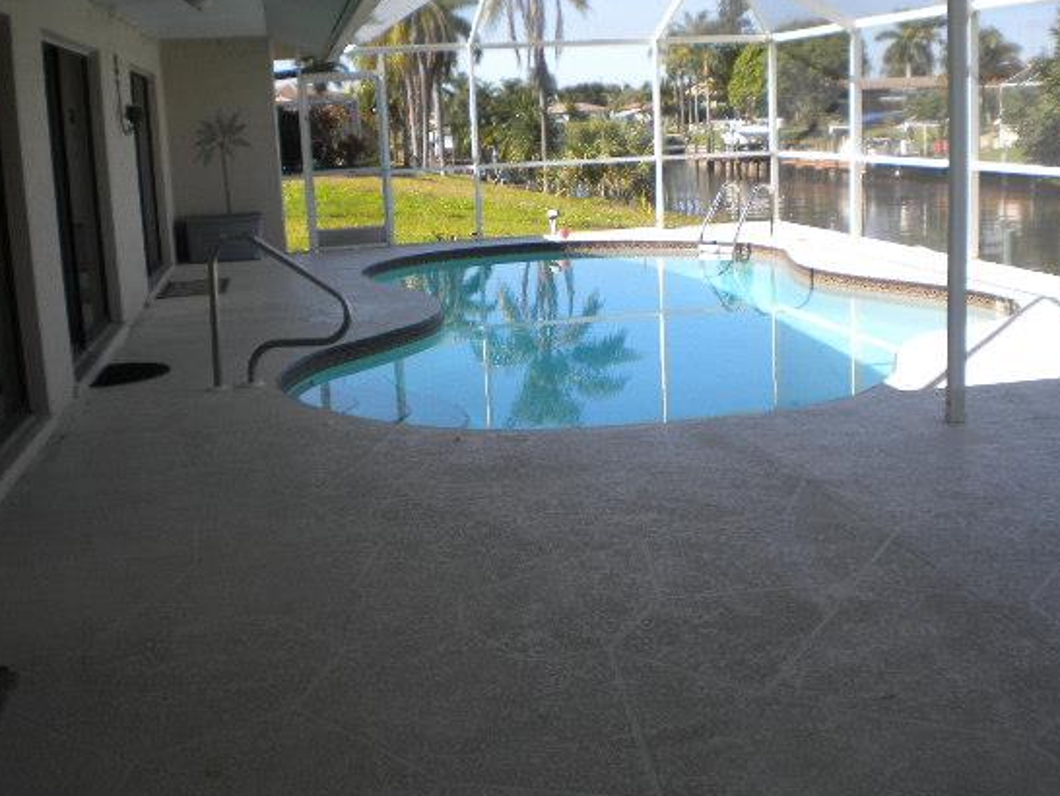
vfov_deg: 35.2
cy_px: 384
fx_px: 1256
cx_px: 561
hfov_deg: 45.7
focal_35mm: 41
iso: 80
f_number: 4.6
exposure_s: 1/214
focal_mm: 6.3
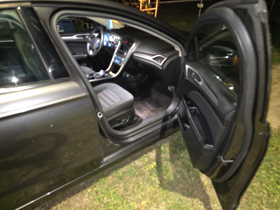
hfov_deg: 73.9
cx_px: 140
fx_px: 186
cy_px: 105
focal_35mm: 23
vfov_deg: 58.9
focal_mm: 6.3
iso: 5000
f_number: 1.7
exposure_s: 1/8
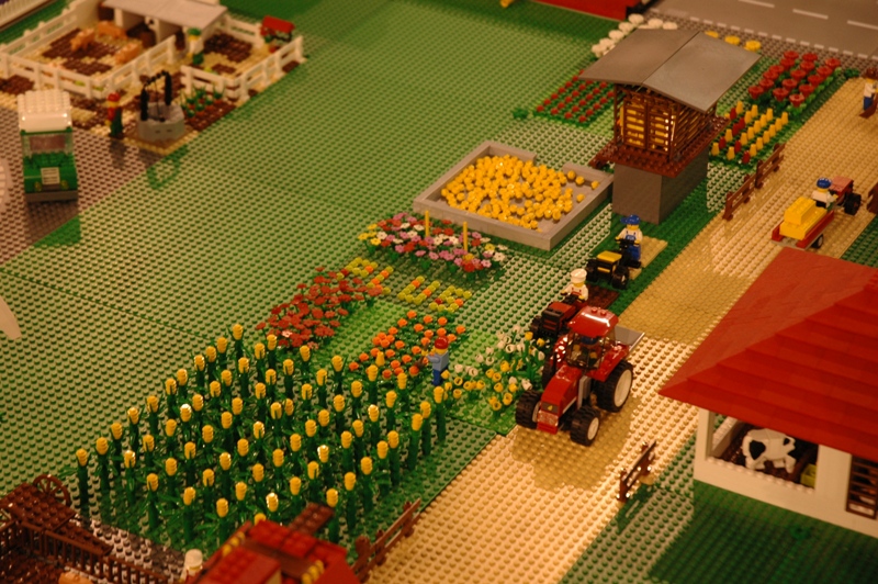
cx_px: 439
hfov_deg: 21.9
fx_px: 2266
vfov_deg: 14.7
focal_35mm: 93
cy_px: 292
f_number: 4.5
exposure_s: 1/60
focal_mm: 62
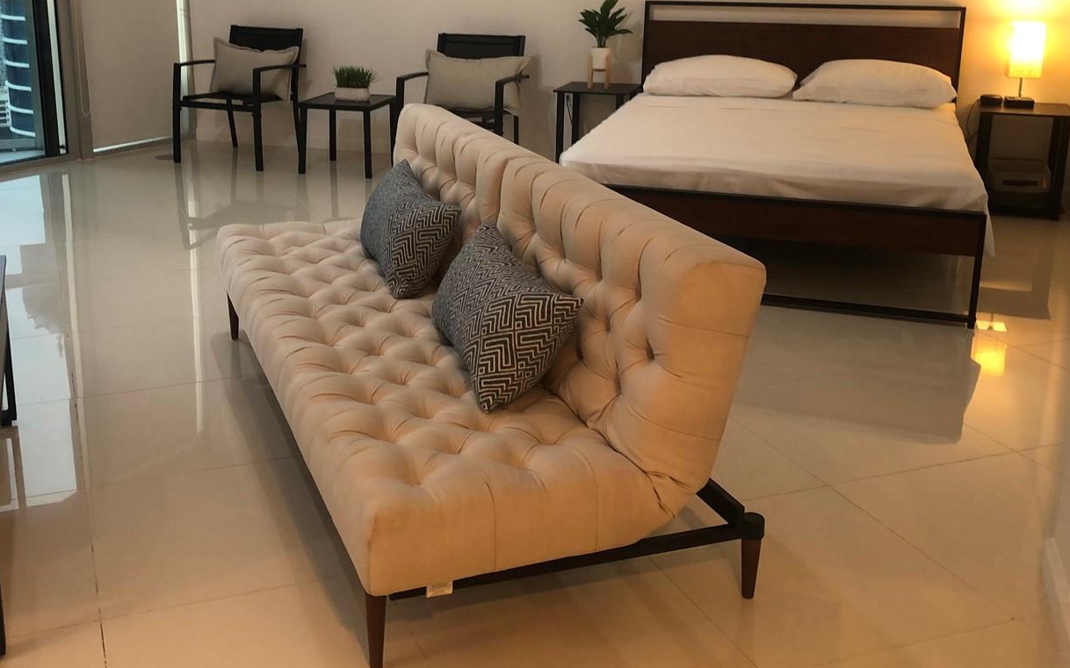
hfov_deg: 49.9
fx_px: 1137
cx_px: 405
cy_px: 215
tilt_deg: -13.6
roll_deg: +0.9
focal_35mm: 39
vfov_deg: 32.5
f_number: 1.8
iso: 40
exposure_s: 1/15
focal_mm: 4
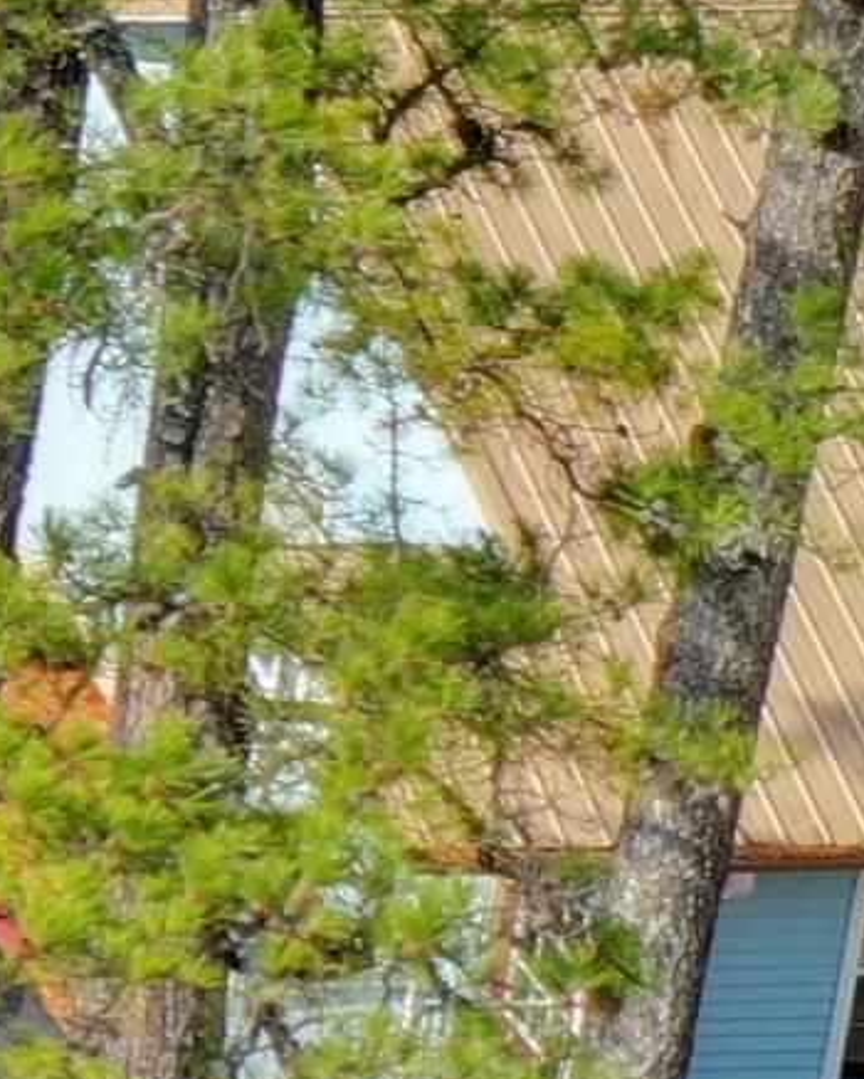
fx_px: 5238
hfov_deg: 7.7
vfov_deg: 11.5
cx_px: -2034
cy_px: -311
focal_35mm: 164
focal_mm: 10.3
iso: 100
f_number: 5
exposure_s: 1/240
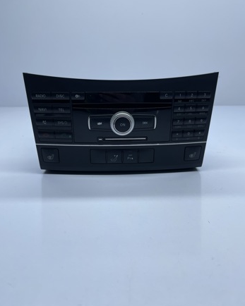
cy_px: 140
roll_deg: +0.6
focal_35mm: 27
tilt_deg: -17.4
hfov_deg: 53.2
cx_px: 124
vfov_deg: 64.0
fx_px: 245
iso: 32
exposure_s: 1/1175
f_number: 1.6
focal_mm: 5.1
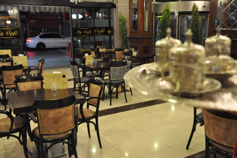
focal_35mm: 38
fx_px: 247
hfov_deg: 51.3
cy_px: 79
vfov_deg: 35.4
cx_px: 118
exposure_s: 1/30
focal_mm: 25
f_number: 5.6
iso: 3200
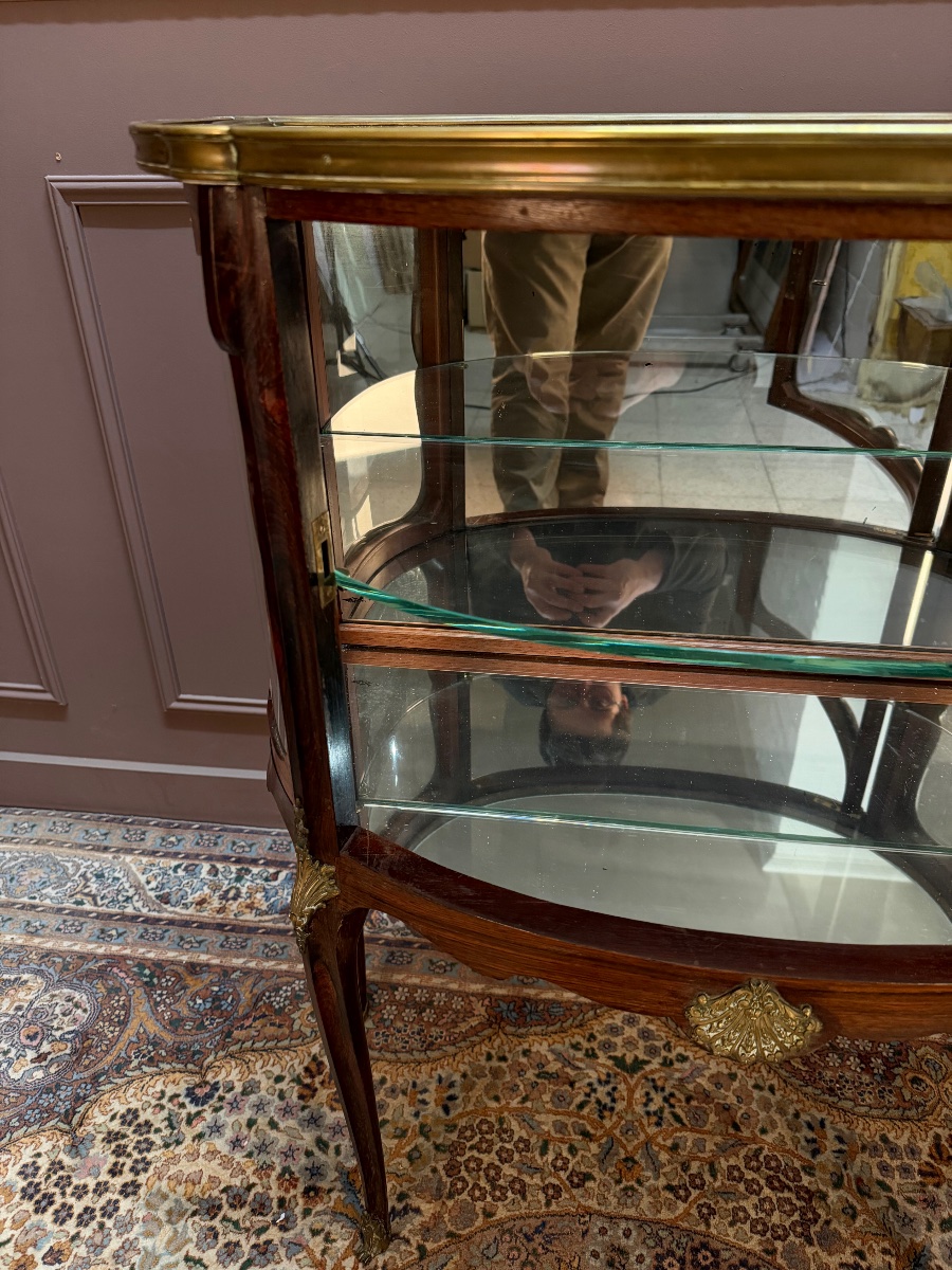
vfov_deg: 71.6
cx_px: 476
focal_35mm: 24
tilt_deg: -30.7
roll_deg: -0.1
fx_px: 880
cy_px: 635
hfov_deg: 56.8
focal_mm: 6.76
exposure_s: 1/33
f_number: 1.78
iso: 640
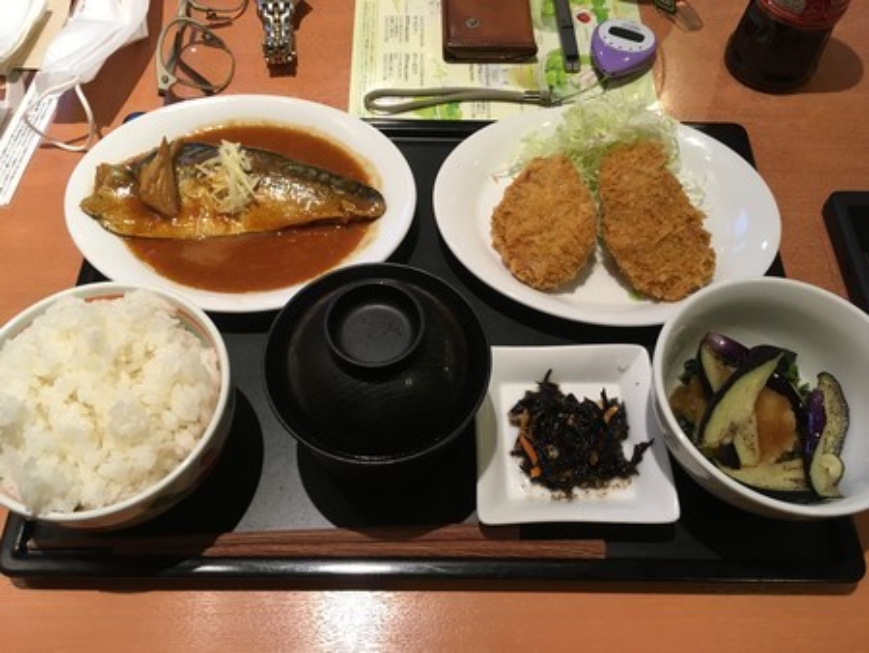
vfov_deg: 48.3
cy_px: 326
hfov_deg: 61.6
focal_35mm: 29
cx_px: 434
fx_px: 728
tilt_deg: -59.7
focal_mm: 4.15
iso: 100
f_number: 2.2
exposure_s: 1/33
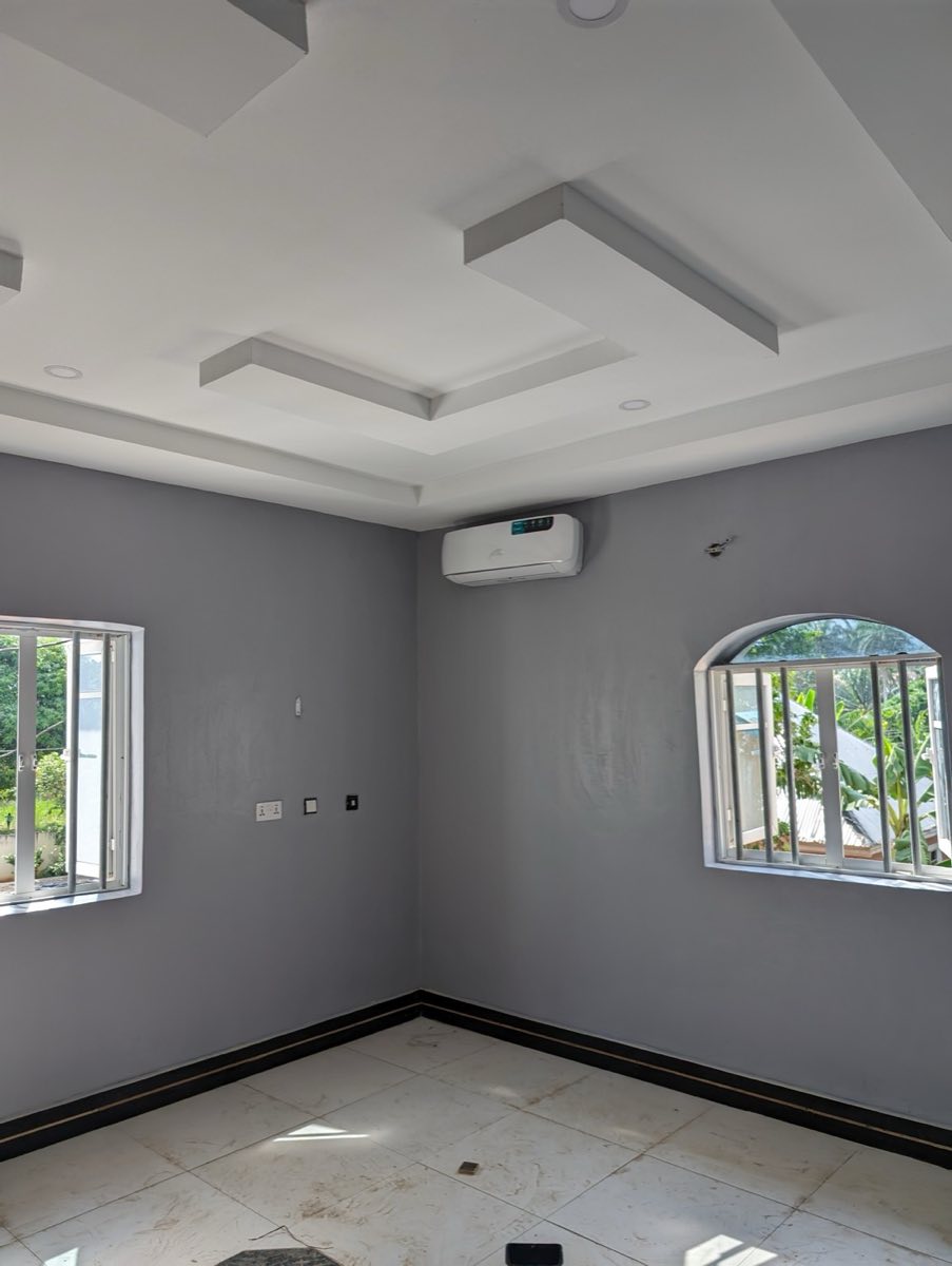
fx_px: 878
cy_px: 633
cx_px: 476
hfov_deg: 56.9
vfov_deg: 71.5
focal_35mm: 24
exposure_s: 1/255
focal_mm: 6.9
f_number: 1.68
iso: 24
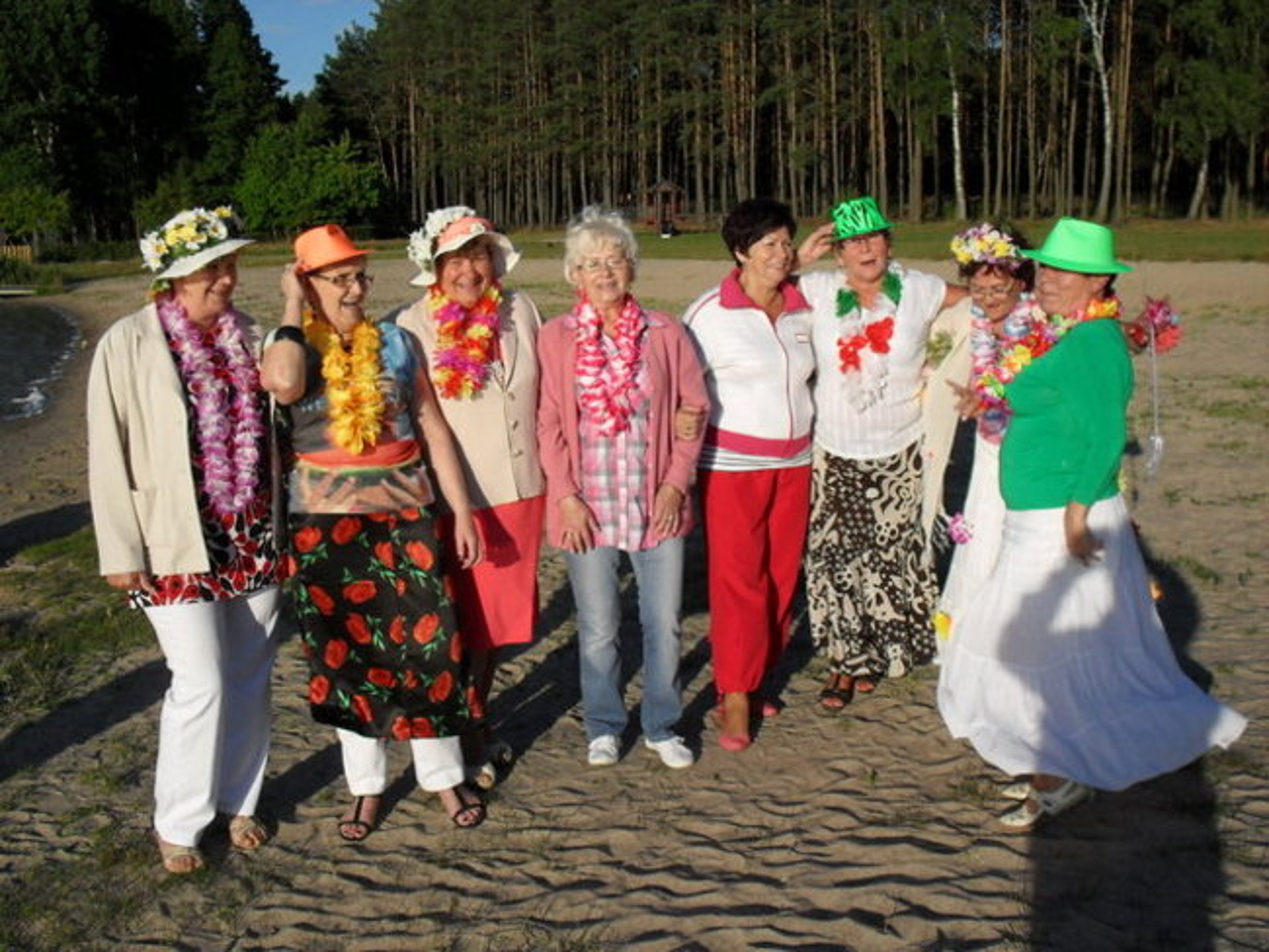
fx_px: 1394
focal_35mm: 38
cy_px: 476
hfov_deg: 49.0
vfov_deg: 37.7
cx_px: 634
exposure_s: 1/250
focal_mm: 6.3
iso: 80
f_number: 8.3
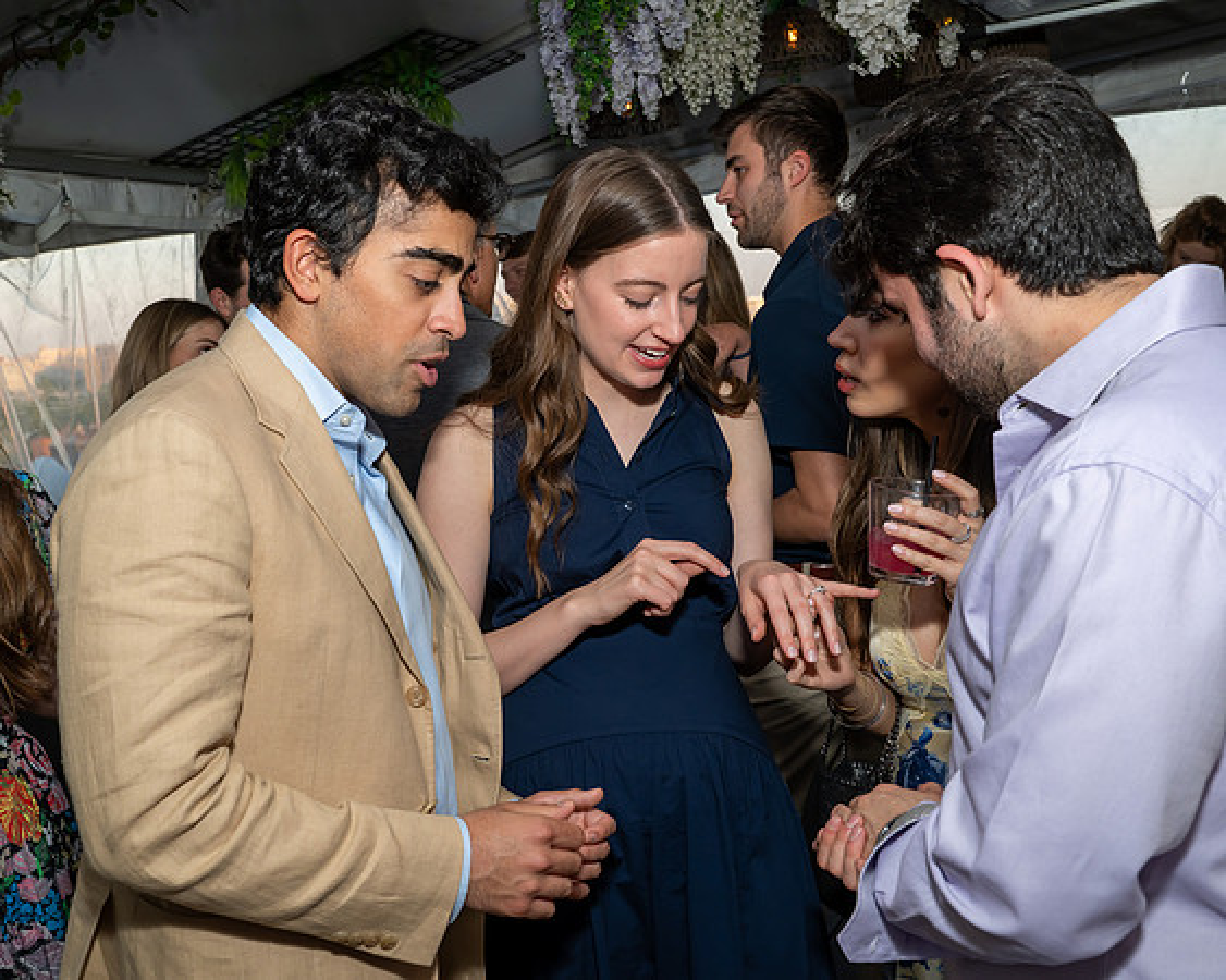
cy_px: 490
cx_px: 490
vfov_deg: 39.4
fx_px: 1368
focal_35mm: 38
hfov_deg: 48.0
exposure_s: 1/250
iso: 500
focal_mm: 33.5
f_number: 8
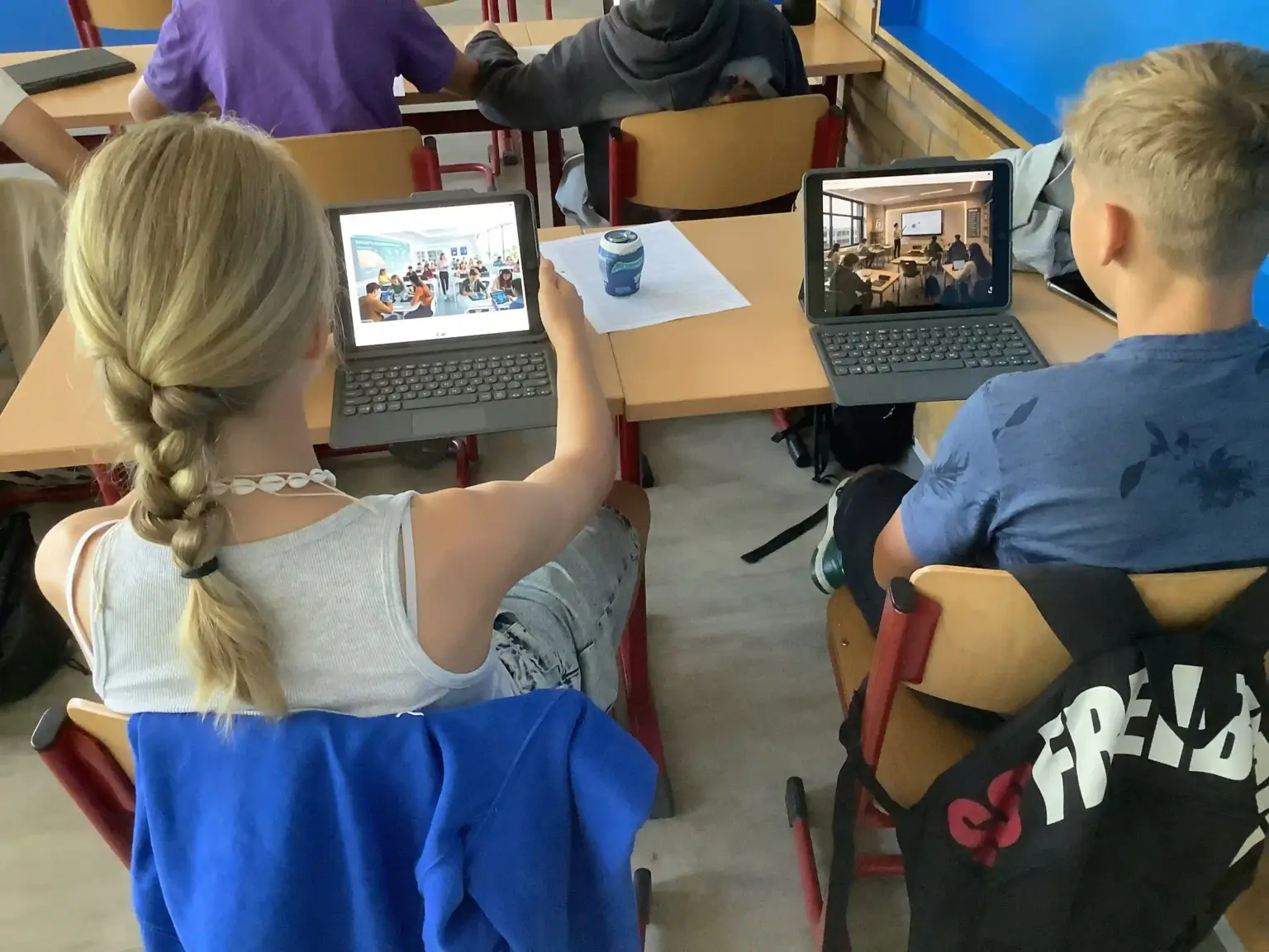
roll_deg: +1.4
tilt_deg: -35.8
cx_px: 634
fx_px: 1136
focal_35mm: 31
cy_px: 476
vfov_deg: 45.4
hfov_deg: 58.4
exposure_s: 1/40
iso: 400
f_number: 2.4
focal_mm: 3.3
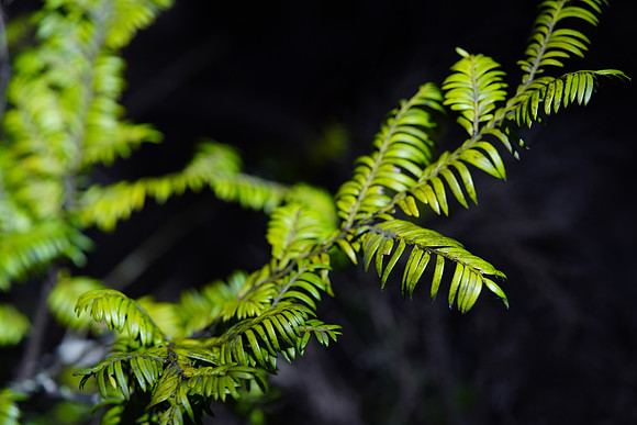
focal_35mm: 110
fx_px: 1947
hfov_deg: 18.6
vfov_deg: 12.5
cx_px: 318
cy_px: 212
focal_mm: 110
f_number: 5.6
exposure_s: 1/500
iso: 200
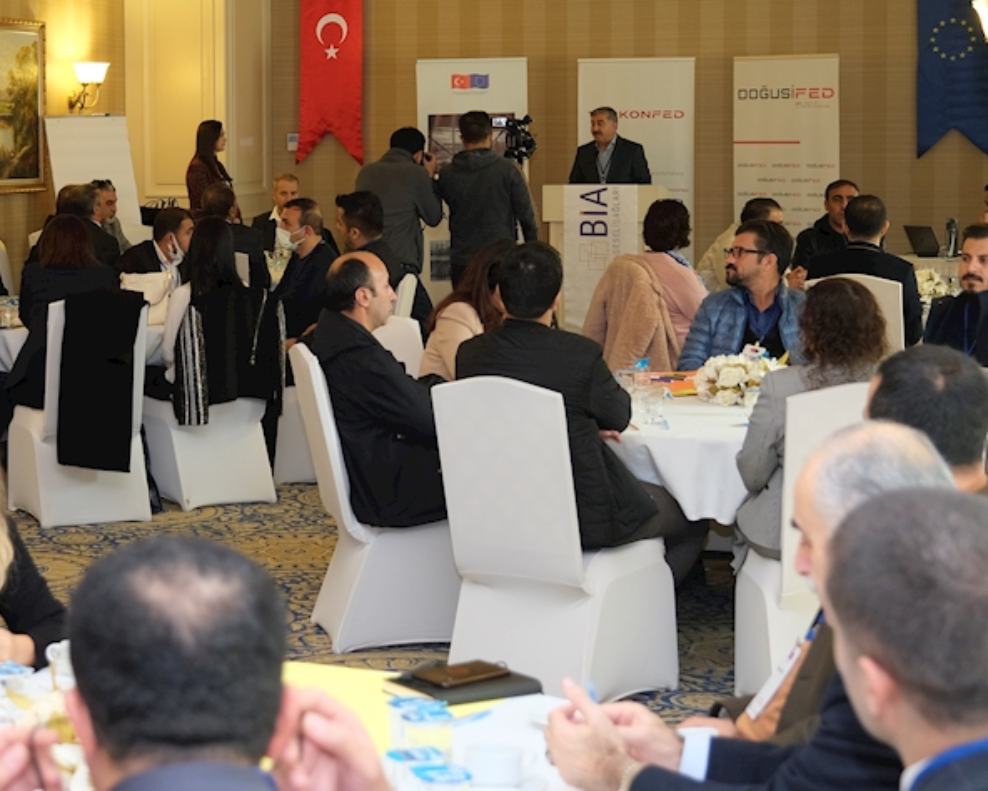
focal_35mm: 78
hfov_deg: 24.1
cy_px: 229
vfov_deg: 19.6
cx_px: 204
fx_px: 2282
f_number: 2.8
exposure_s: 1/60
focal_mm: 27.4
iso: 800
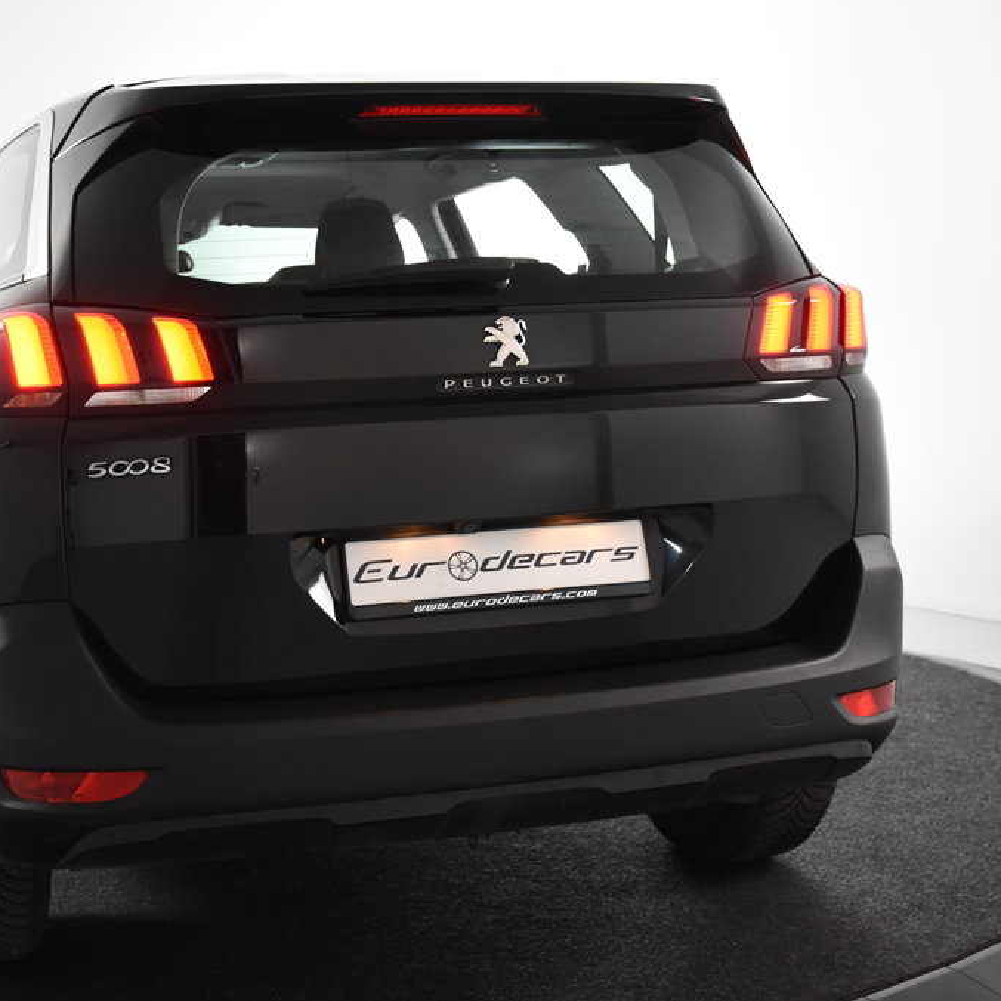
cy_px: 499
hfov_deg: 31.3
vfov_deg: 31.6
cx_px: 305
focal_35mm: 54
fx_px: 1767
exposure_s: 1/60
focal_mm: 28
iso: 1600
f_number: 4
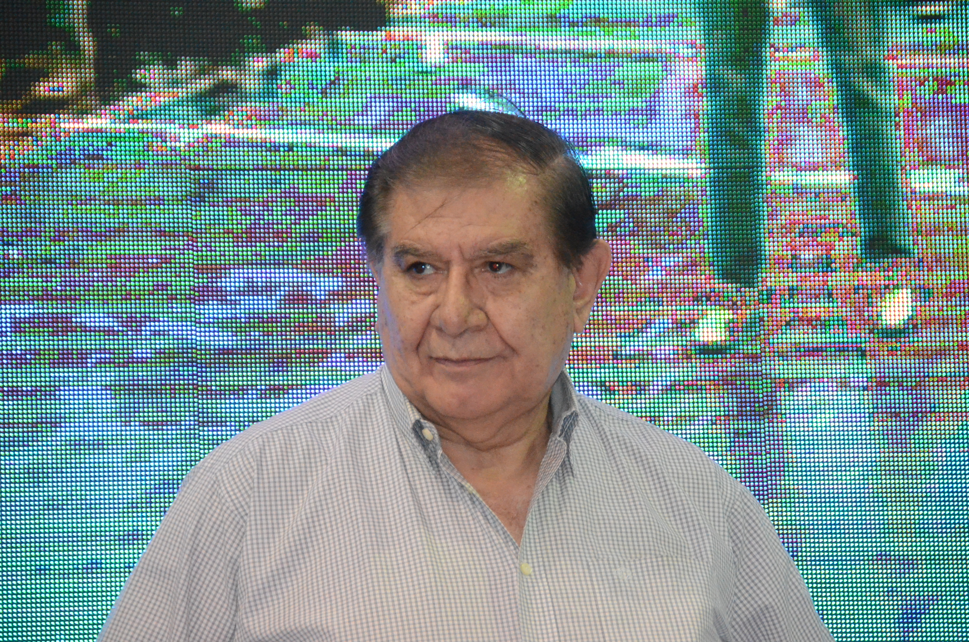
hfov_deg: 8.1
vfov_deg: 5.4
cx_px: 484
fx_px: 6850
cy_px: 321
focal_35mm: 255
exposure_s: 1/320
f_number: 5.6
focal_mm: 170
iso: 6400
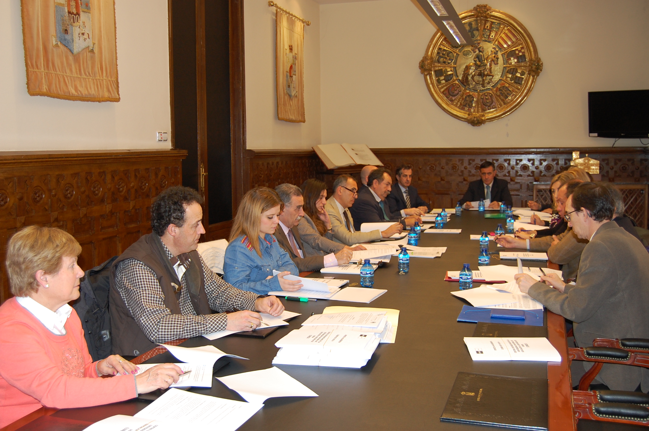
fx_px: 702
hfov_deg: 49.6
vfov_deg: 34.1
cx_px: 324
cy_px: 216
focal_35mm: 39
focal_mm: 26
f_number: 4
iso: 400
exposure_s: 1/60
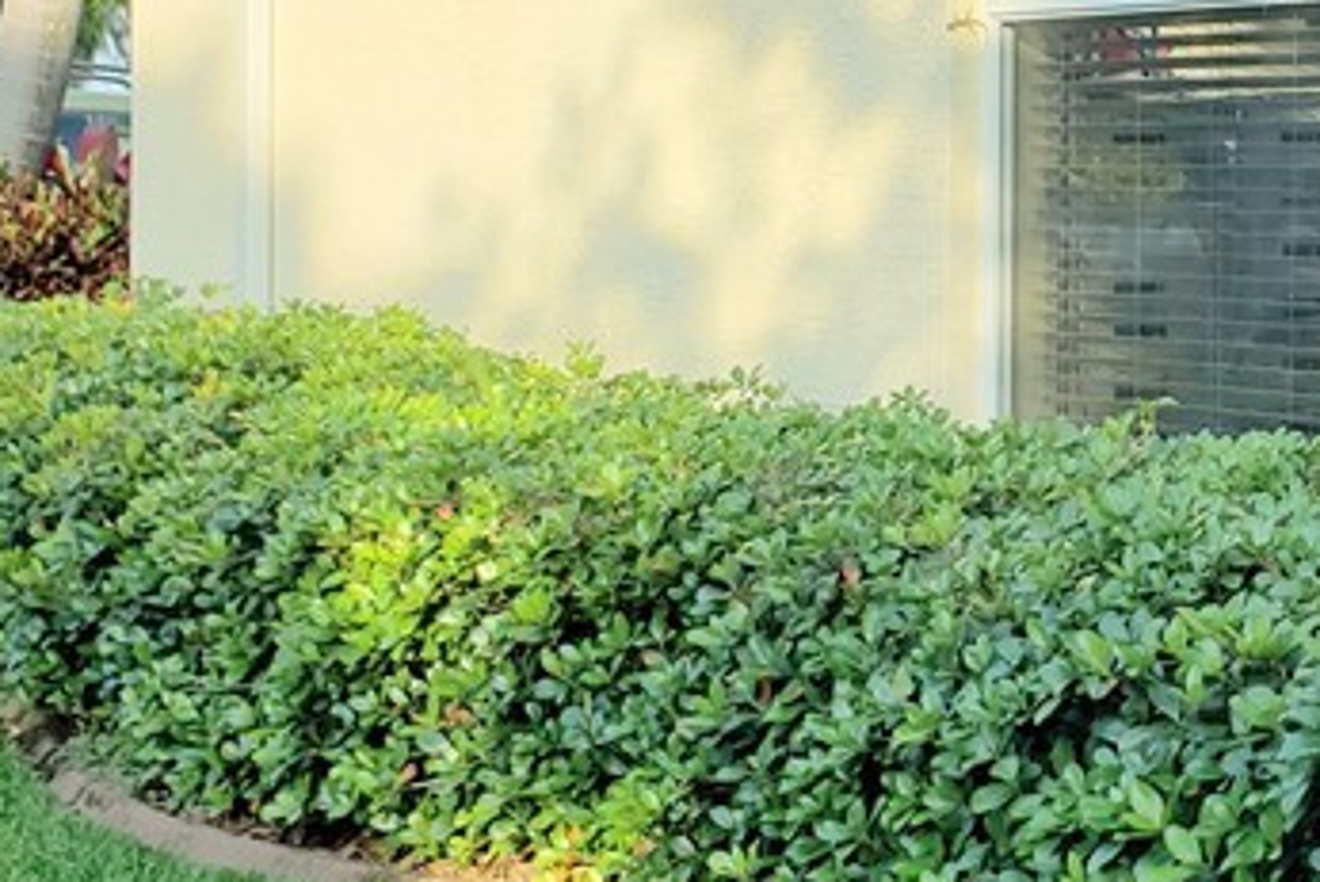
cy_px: 202
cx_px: 1560
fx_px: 2934
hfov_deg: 23.3
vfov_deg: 17.0
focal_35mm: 80
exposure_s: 1/509
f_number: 2.4
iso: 50
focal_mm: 4.3
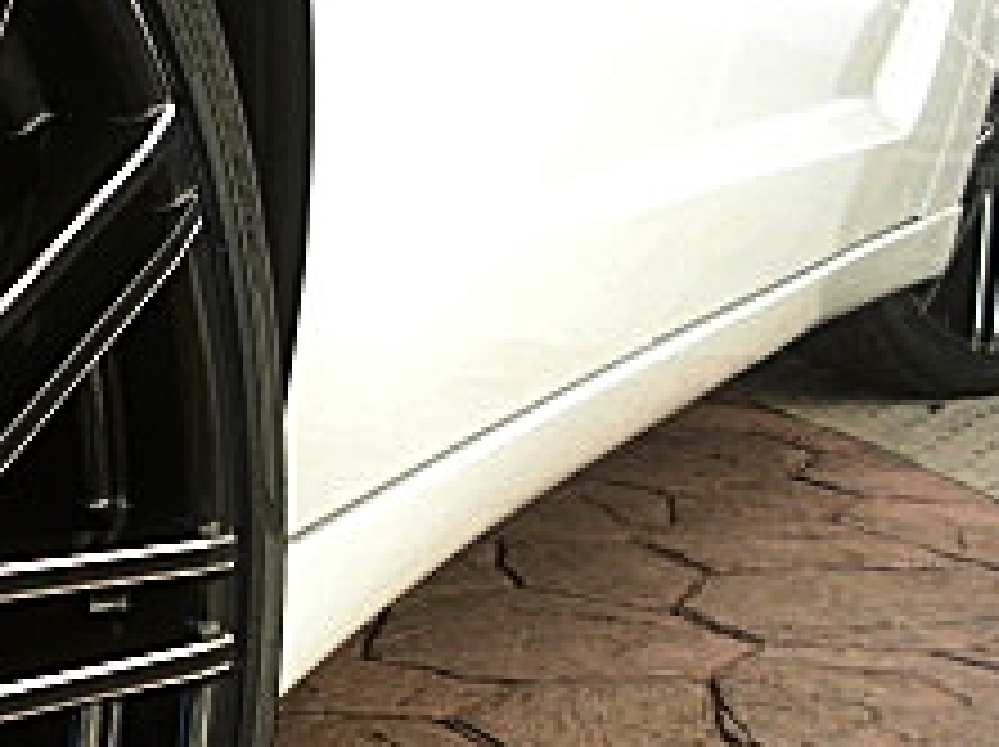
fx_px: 2998
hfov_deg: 18.4
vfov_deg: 14.1
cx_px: -36
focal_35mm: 104
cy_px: 688
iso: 50
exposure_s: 1/160
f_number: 2.8
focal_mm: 6.3
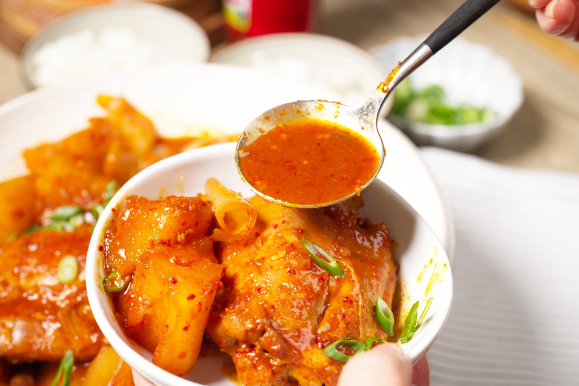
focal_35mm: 70
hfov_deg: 28.9
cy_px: 193
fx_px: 1125
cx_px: 290
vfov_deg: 19.4
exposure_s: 1/500
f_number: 8
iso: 1000
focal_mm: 70
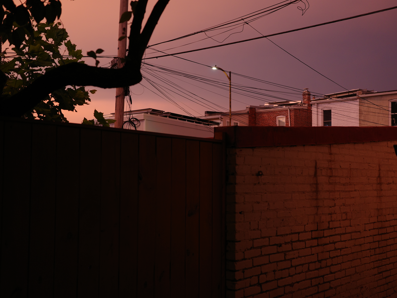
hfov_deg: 42.9
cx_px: 210
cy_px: 151
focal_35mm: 44
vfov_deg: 32.9
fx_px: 505
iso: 500
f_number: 2.8
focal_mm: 26
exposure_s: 1/40
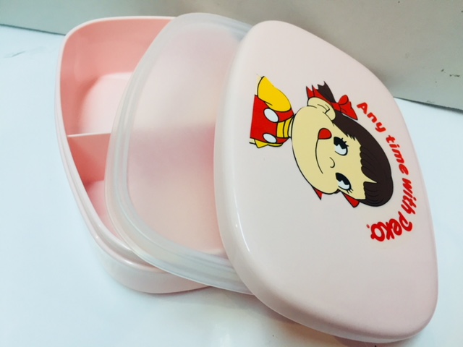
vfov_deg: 48.2
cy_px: 174
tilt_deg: -55.0
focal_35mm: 29
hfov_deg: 61.7
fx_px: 388
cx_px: 232
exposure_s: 1/33
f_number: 2.2
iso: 50
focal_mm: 4.15
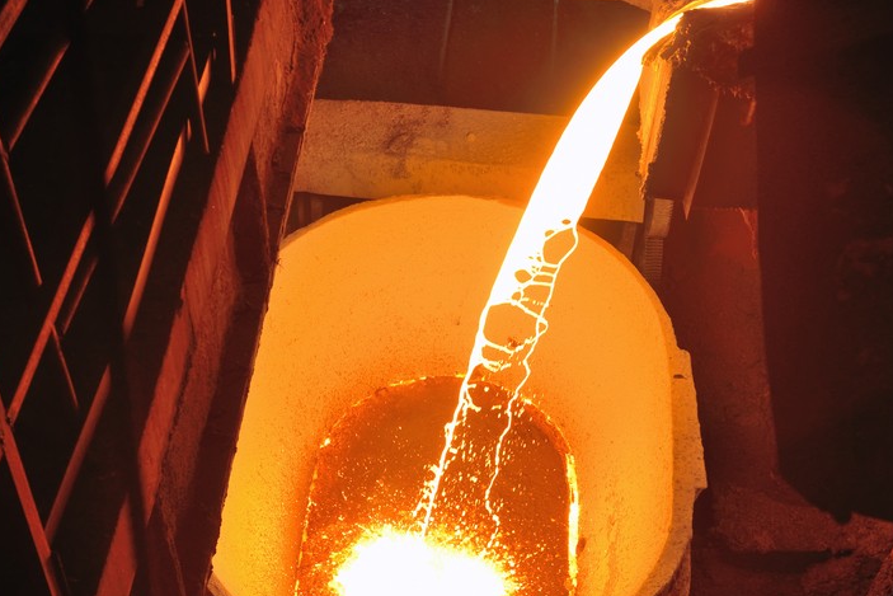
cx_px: 437
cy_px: 343
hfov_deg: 51.9
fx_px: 918
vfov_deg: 35.9
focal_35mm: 37
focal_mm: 26
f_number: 14
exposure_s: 1/250
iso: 400
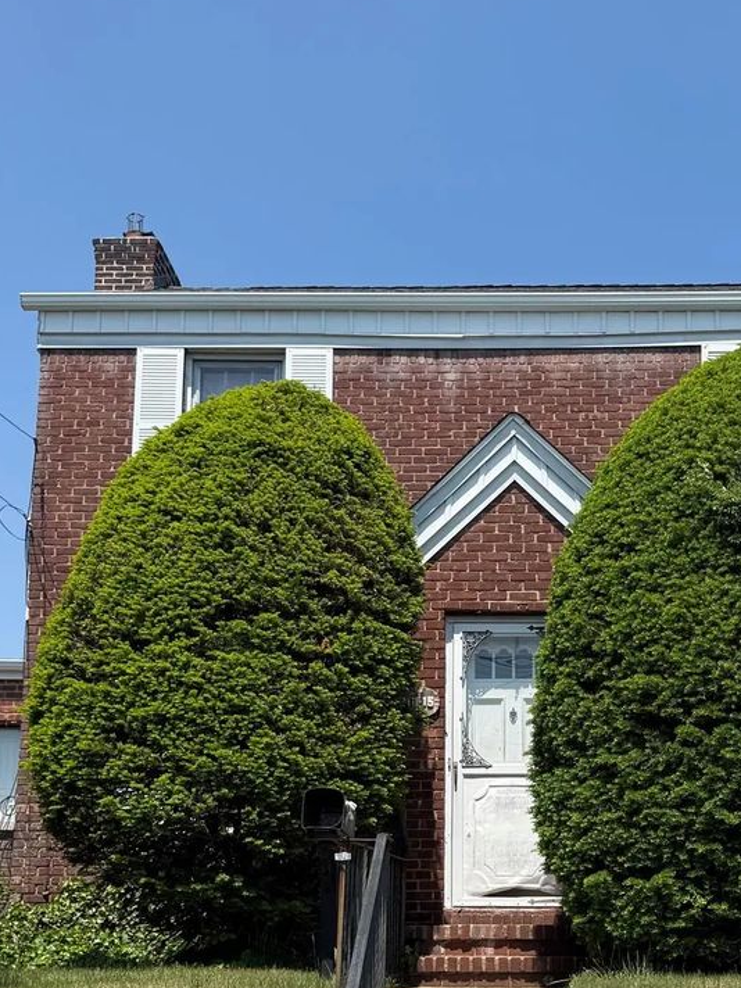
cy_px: 749
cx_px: 506
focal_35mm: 46
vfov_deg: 40.0
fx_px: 1313
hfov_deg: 31.2
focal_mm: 6.76
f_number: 1.78
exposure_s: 1/3759
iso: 80
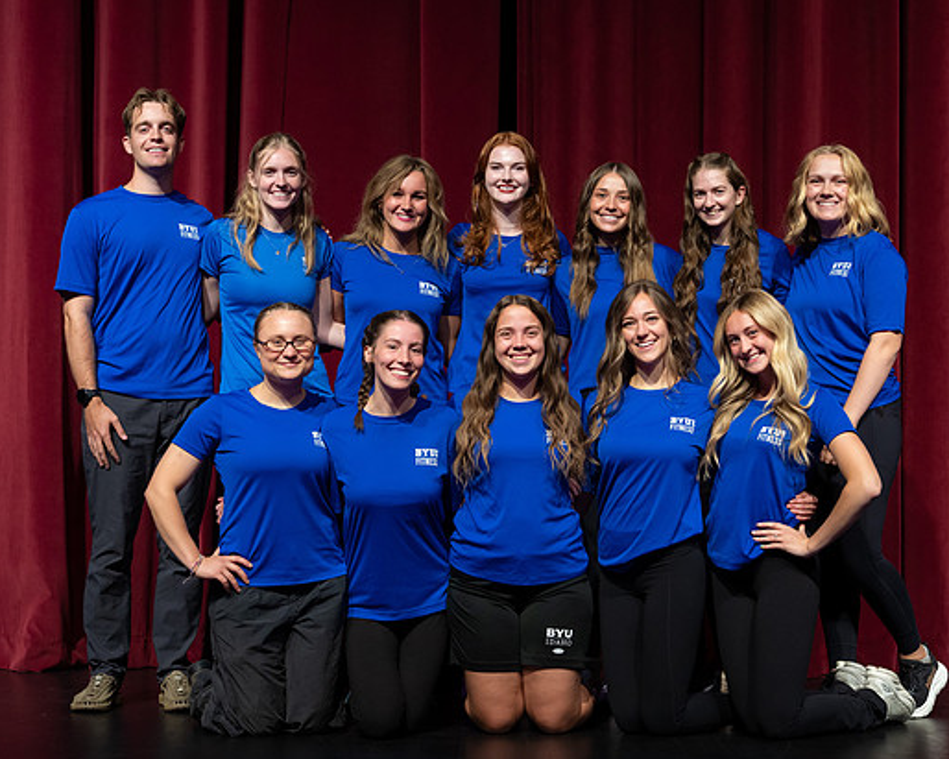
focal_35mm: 74
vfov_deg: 20.7
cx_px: 513
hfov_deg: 25.7
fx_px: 2078
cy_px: 390
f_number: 6.3
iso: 1600
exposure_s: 1/100
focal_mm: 58
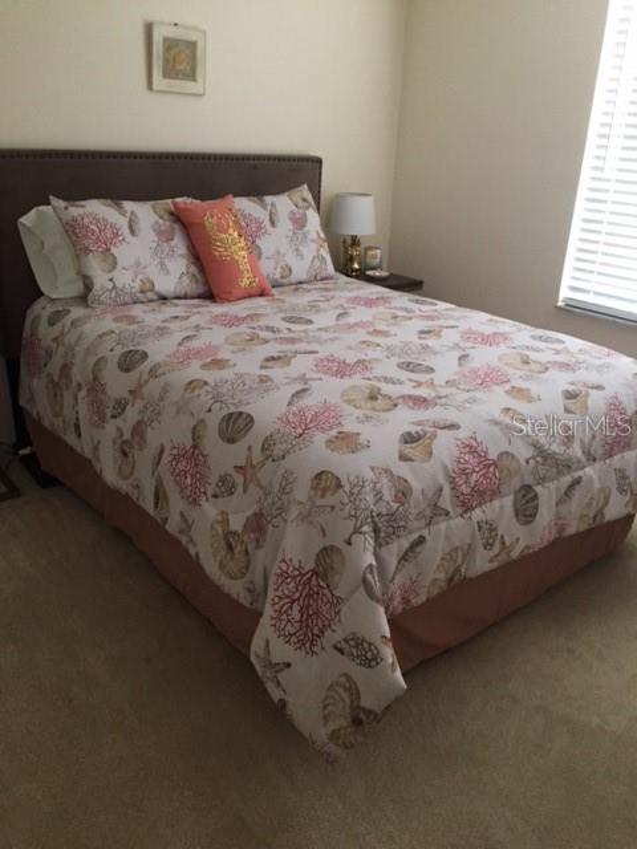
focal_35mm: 29
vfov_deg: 61.7
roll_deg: -3.6
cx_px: 318
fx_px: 712
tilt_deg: -25.0
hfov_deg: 48.2
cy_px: 424
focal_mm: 4.15
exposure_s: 1/20
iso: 250
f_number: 2.2
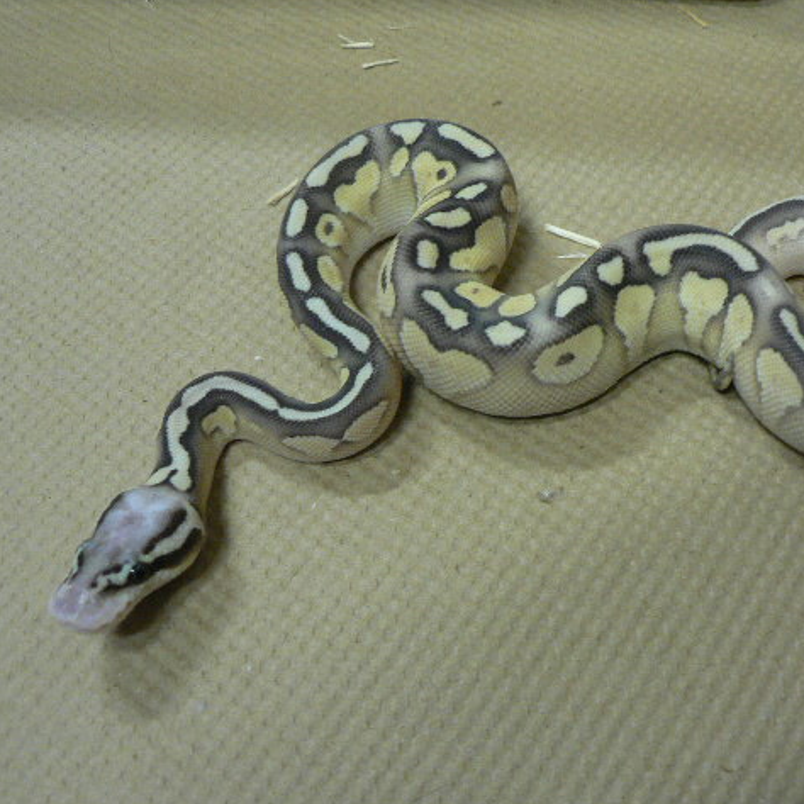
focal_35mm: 43
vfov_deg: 39.2
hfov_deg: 38.9
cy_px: 402
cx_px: 512
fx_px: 1130
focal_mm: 6
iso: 200
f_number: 2.8
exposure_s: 1/15
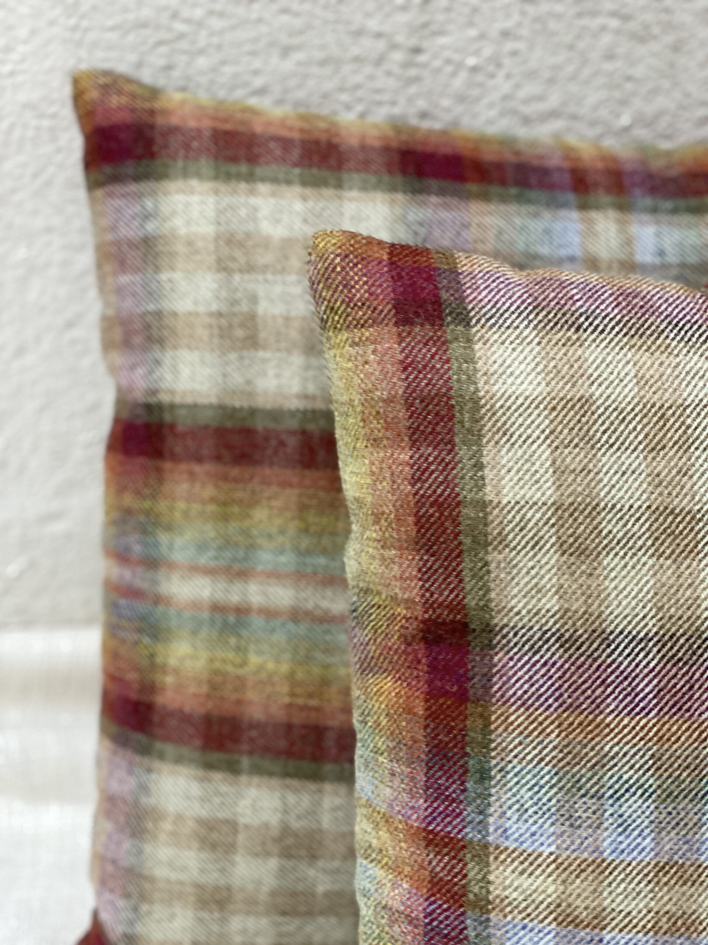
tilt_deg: -30.8
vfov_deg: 36.8
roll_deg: -9.7
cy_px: 472
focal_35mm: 52
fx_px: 1418
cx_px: 354
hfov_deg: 28.0
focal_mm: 6
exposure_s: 1/40
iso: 250
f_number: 2
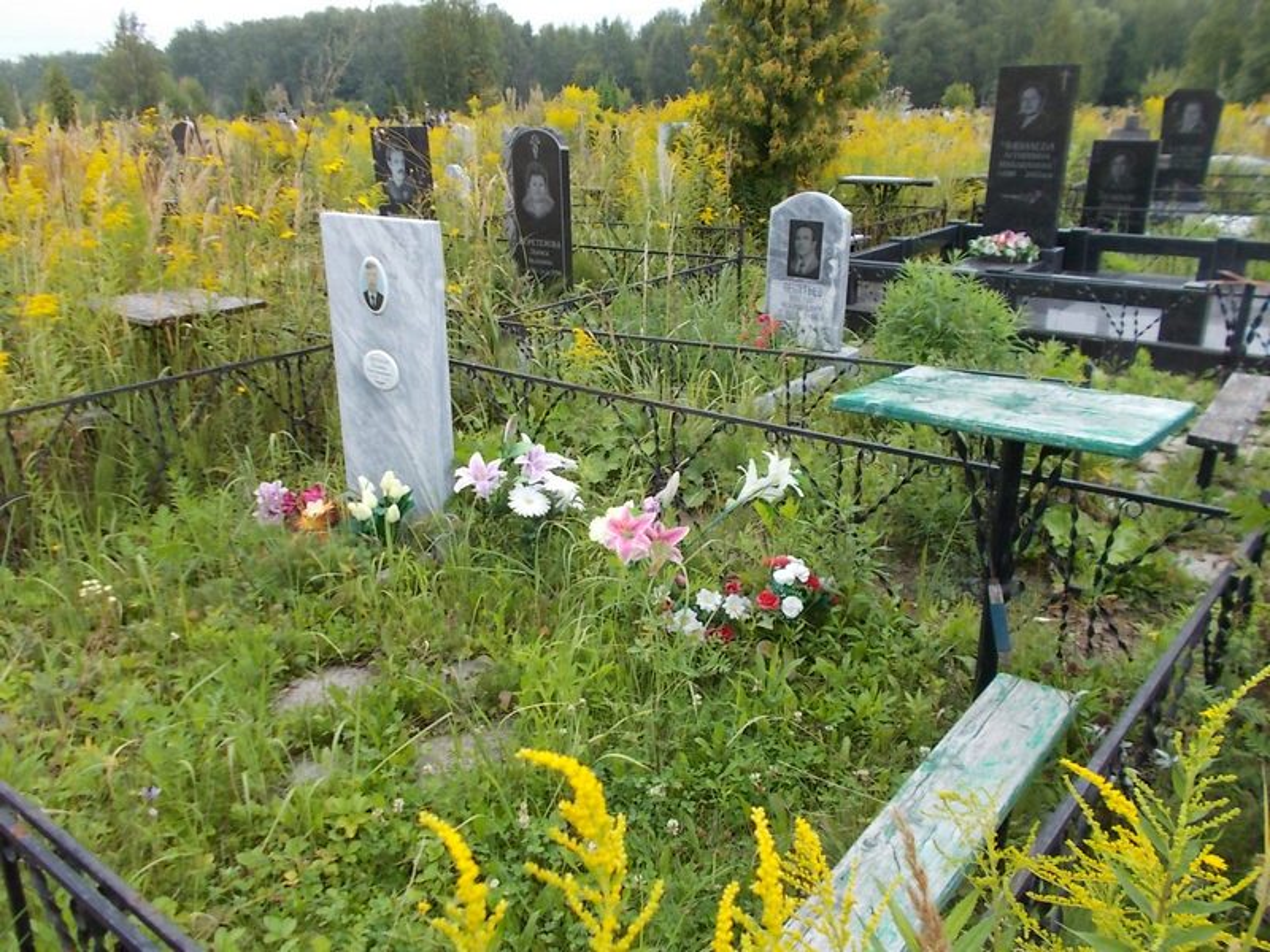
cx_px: 635
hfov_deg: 67.3
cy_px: 476
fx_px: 954
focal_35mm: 26
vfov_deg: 53.1
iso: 80
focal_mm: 4.6
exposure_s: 1/200
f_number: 3.2
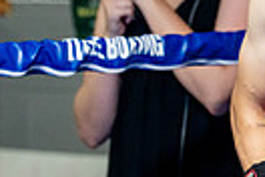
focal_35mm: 548
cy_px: 69
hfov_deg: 3.8
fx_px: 4034
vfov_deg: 2.5
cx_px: 345
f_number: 2
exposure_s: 1/1000
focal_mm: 125
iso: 4000
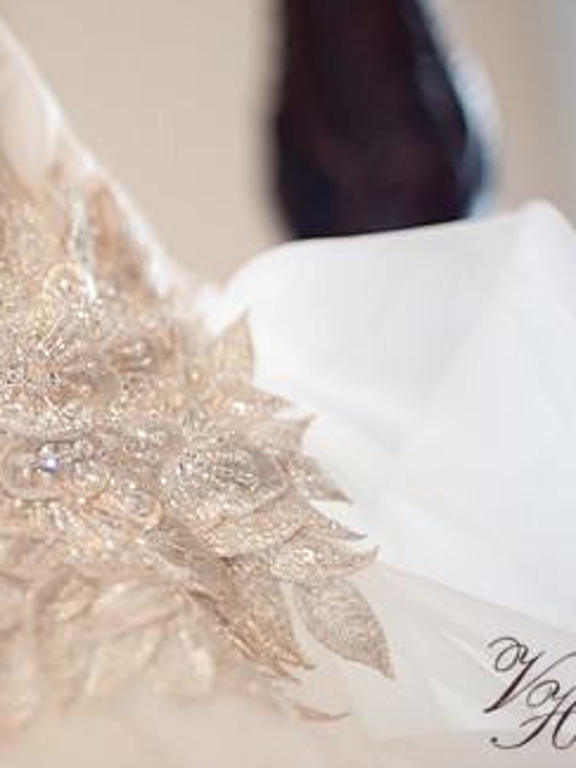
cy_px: 339
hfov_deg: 16.7
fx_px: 1908
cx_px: -45
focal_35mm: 86
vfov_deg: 22.7
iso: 200
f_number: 1.4
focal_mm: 50
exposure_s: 1/125
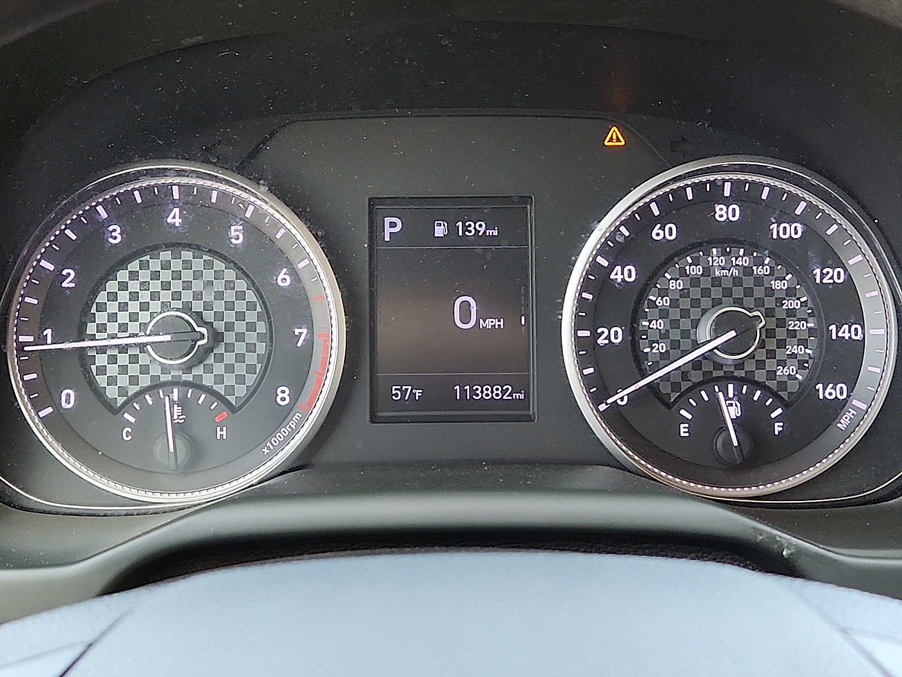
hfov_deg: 73.9
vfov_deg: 58.9
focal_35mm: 23
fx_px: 599
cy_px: 338
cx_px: 451
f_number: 1.8
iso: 218
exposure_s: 1/59.2
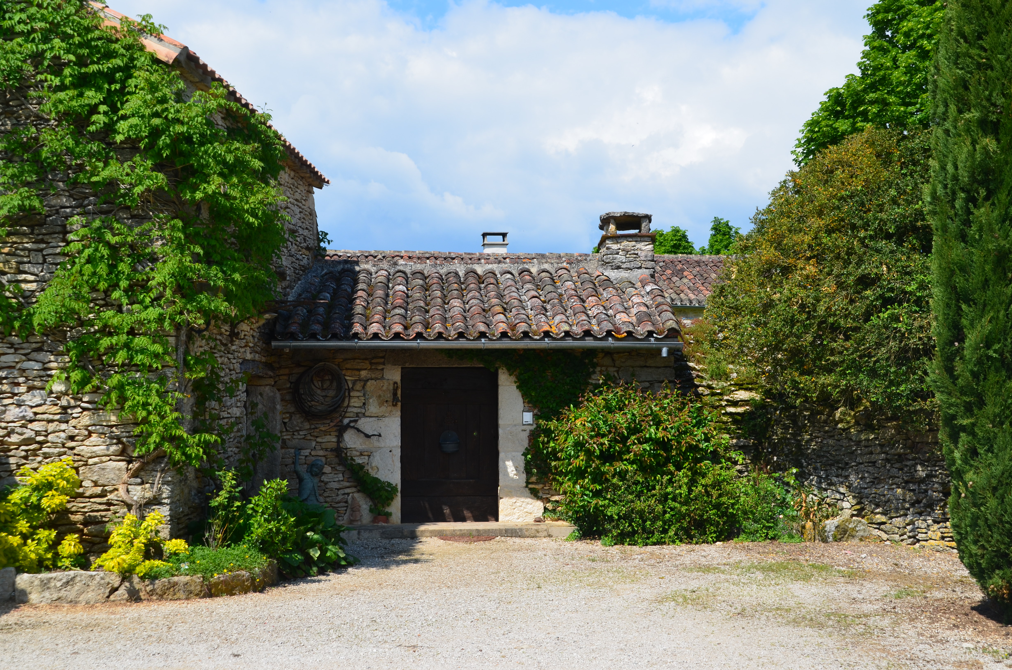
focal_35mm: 48
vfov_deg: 28.0
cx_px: 506
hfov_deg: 41.2
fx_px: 1347
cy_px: 335
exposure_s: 1/400
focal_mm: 32
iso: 200
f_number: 11
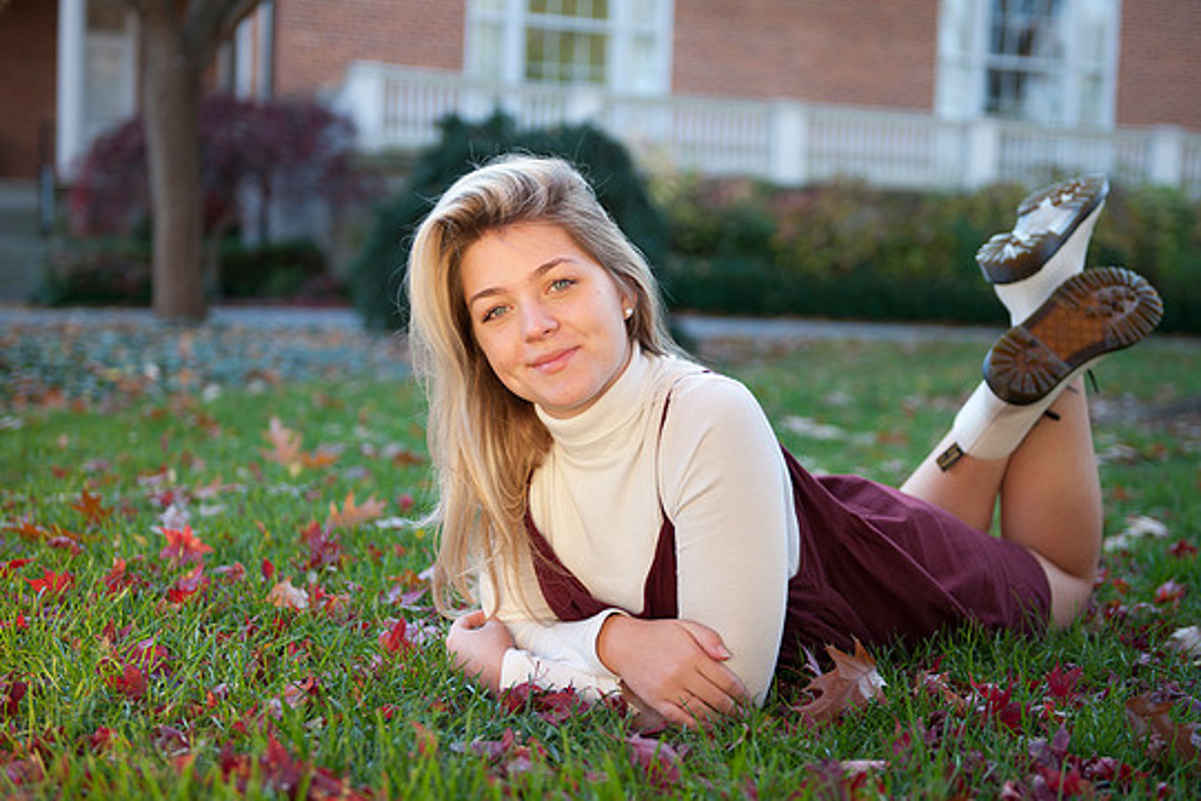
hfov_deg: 33.4
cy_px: 415
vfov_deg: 22.6
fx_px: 2002
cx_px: 626
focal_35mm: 60
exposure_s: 1/200
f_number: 2.8
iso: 100
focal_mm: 56
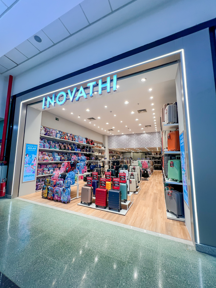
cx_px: 108
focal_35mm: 13
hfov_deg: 89.9
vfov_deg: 106.2
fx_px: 108
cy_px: 144
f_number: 1.8
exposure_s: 1/120
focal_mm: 1.57
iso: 80
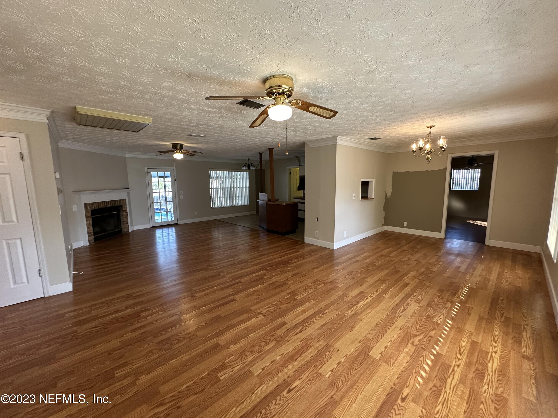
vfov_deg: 85.7
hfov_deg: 102.1
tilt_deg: -8.2
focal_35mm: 14
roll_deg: +0.7
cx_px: 279
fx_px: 226
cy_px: 209
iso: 250
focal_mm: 2.22
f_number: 2.2
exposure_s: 1/120
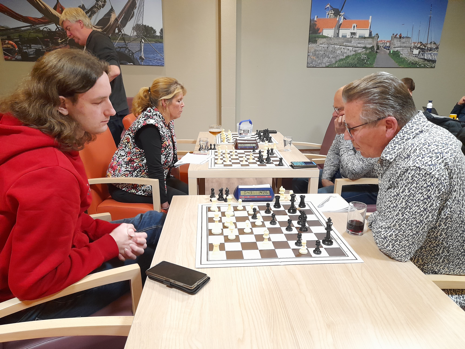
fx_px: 336
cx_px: 232
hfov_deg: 69.4
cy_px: 174
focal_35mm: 25
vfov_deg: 54.9
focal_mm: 4.6
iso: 400
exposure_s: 1/33
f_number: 2
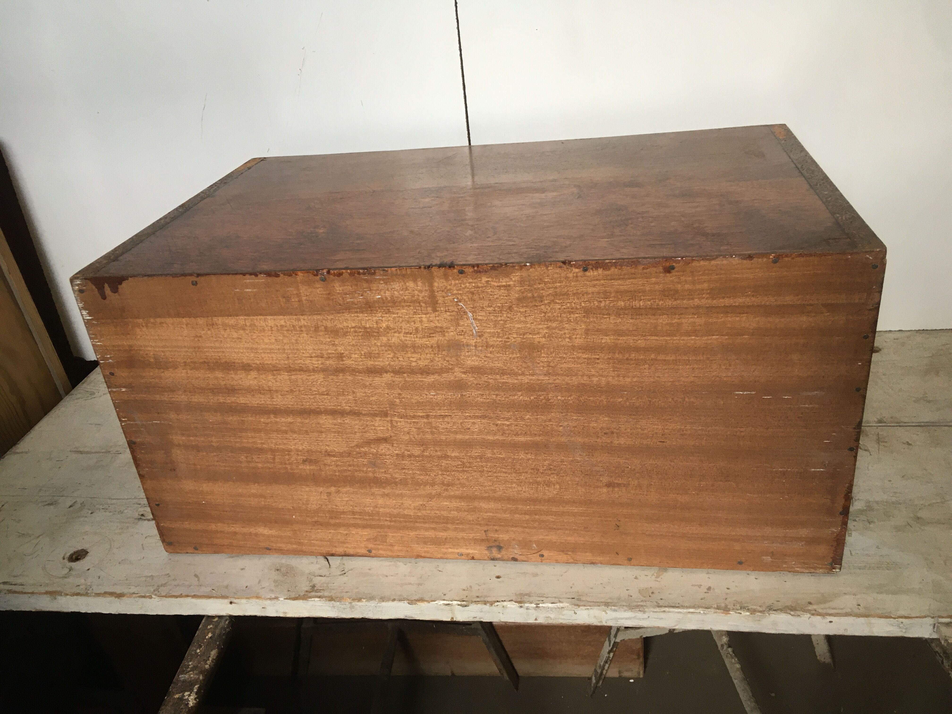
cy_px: 357
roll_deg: +5.3
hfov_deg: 61.7
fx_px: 798
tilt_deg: -25.6
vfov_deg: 48.2
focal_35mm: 29
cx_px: 476
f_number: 2.2
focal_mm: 4.15
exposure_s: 1/33
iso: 100
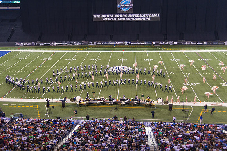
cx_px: 104
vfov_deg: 30.9
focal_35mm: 43
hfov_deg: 45.0
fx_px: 273
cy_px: 76
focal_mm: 38
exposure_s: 1/200
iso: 720
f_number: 4.2
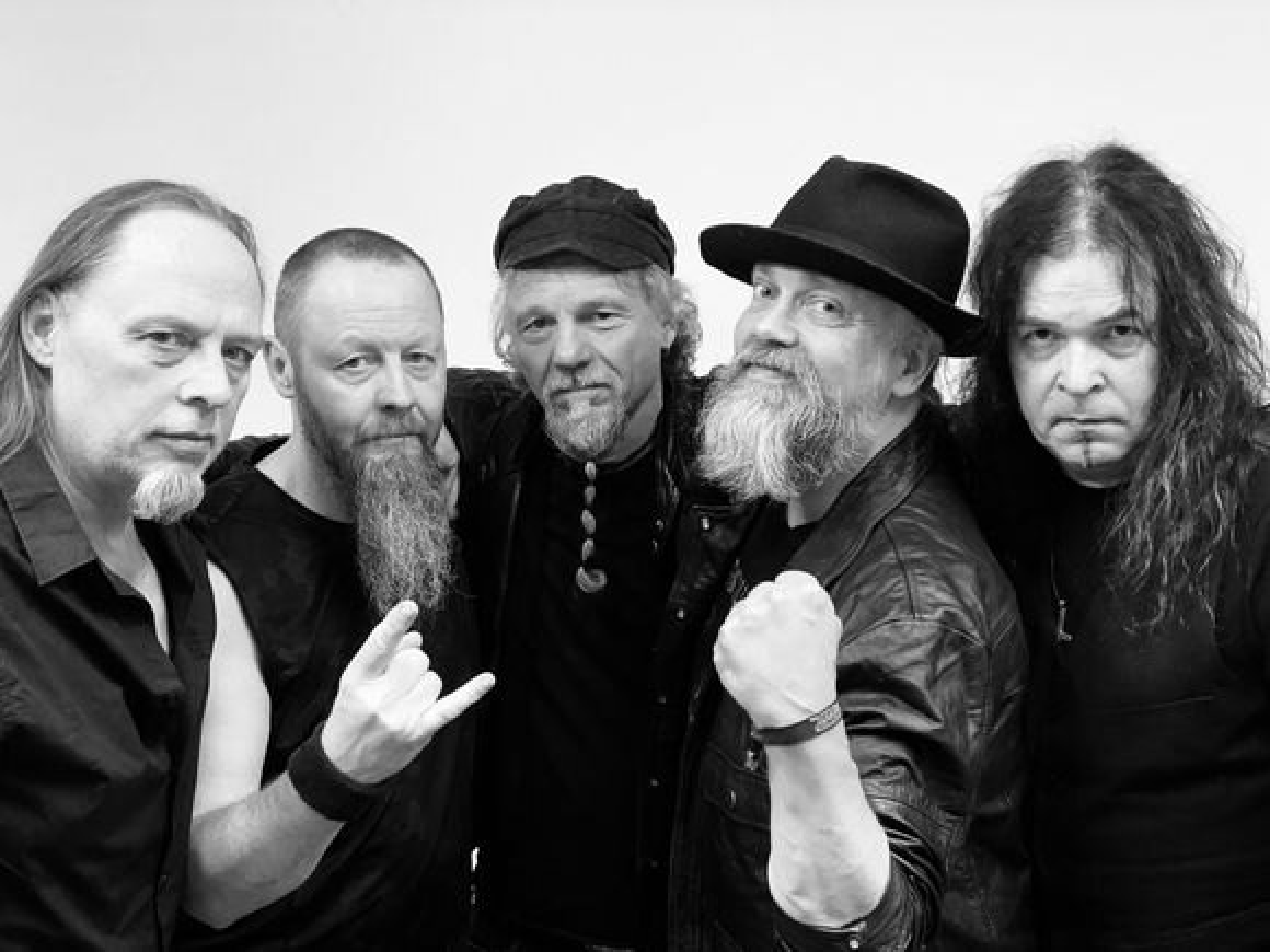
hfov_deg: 36.8
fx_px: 1908
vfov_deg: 28.0
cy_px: 476
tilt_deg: -6.3
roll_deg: +1.0
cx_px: 635
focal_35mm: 52
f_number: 2
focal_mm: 6
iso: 500
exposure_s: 1/50
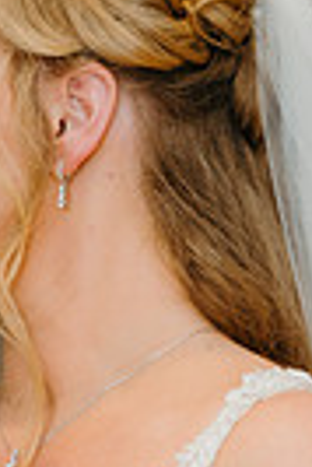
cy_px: 593
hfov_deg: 5.4
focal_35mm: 254
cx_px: -42
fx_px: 3293
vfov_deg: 8.0
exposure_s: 1/160
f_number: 2.8
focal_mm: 75
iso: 800
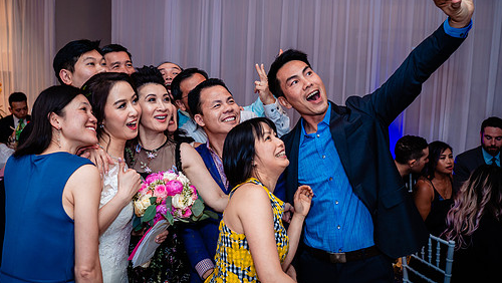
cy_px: 120
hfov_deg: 57.9
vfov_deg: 34.7
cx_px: 229
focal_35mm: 34
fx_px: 453
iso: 640
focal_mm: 28
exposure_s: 1/160
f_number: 3.5
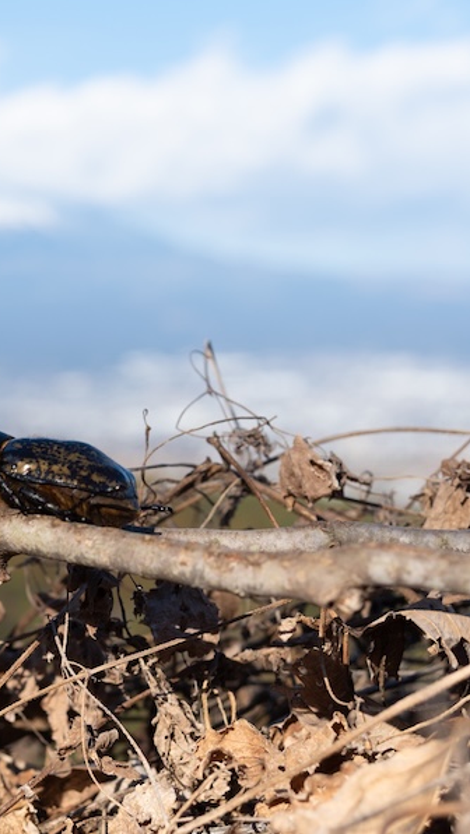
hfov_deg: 14.9
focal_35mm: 79
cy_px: 416
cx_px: -63
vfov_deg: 26.8
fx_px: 1750
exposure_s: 1/640
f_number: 5
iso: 100
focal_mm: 50
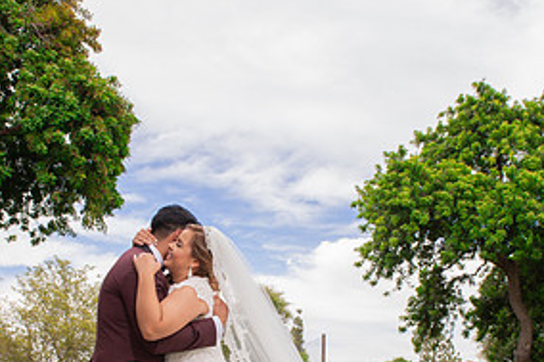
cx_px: 261
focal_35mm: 49
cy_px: 310
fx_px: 740
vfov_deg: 26.7
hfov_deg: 40.4
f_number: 8
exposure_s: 1/250
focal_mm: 24
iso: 400
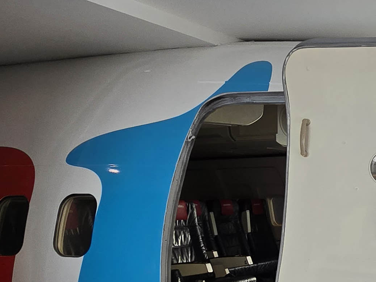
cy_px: 209
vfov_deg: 28.7
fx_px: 543
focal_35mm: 50
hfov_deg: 33.0
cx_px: 423
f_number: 2.2
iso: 64
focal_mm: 2.2
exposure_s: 1/50
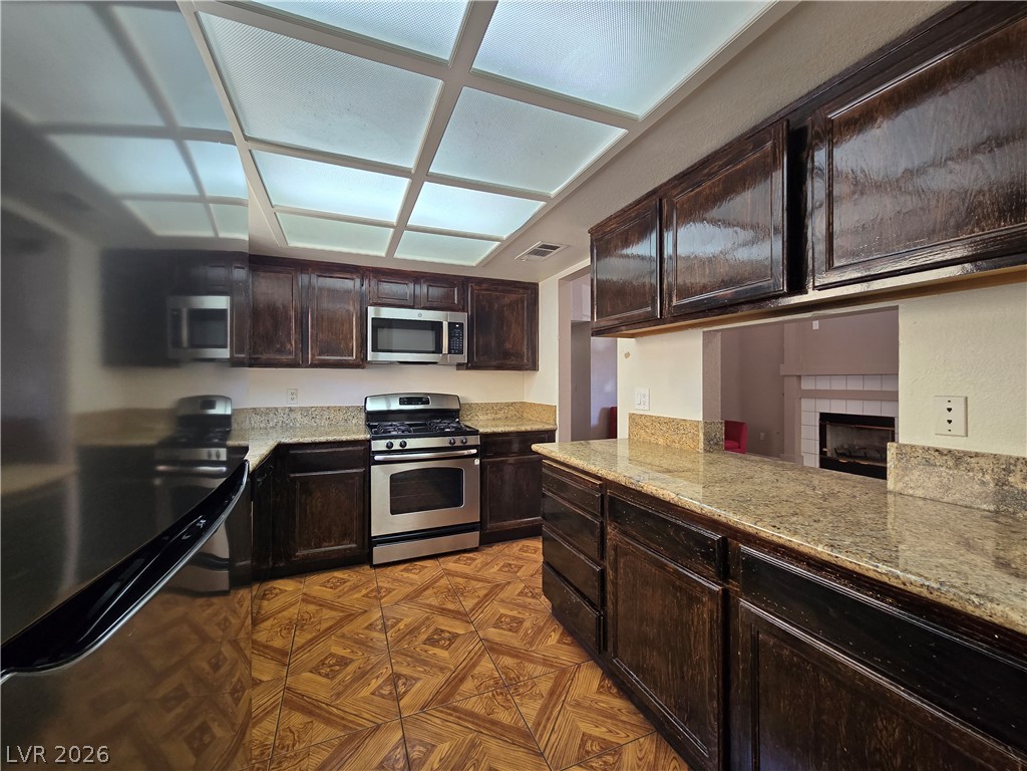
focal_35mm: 13
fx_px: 386
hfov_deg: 106.2
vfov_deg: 89.9
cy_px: 386
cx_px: 514
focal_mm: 2.2
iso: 125
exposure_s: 1/60
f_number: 2.2
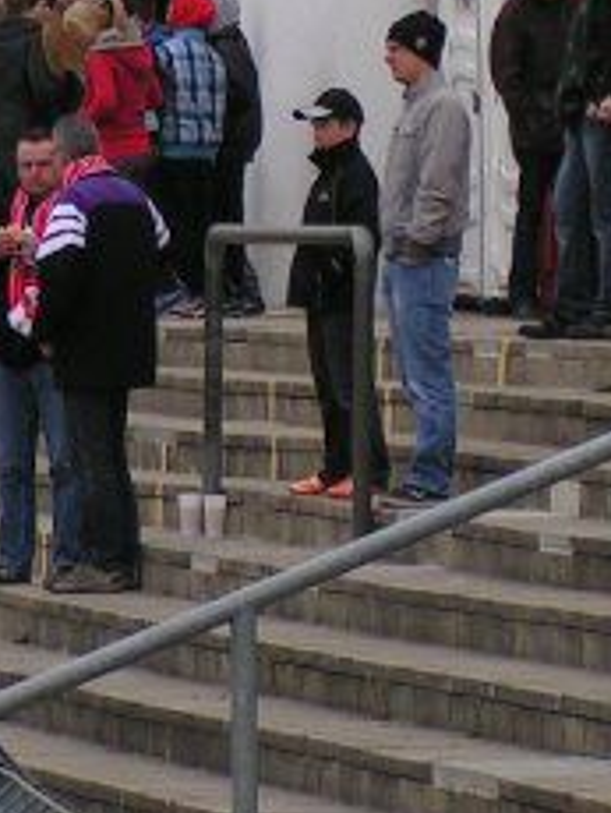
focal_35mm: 545
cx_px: 544
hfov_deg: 2.7
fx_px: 12803
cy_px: -580
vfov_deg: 3.6
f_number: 3.5
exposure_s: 1/320
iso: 50
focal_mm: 24
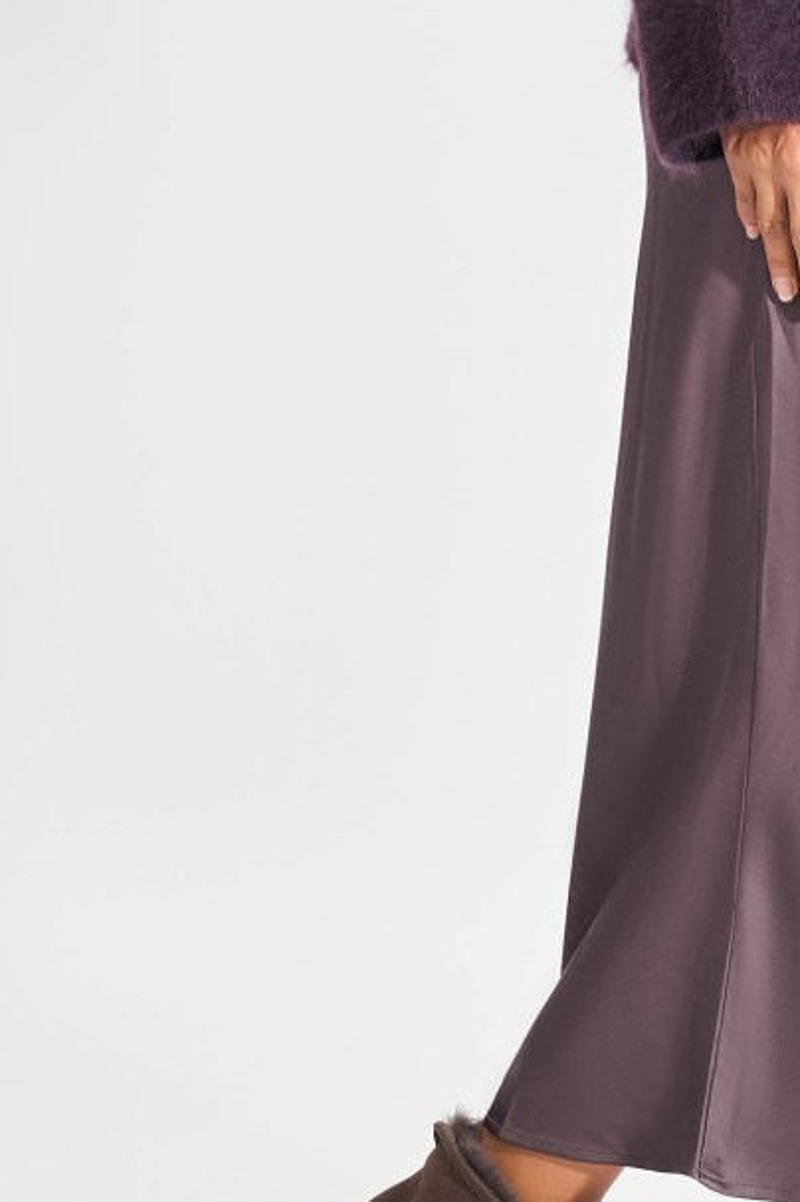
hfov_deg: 14.5
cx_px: 772
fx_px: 3096
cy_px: 709
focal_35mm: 93
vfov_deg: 21.9
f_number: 8
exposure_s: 1/160
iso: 100
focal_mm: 46.9
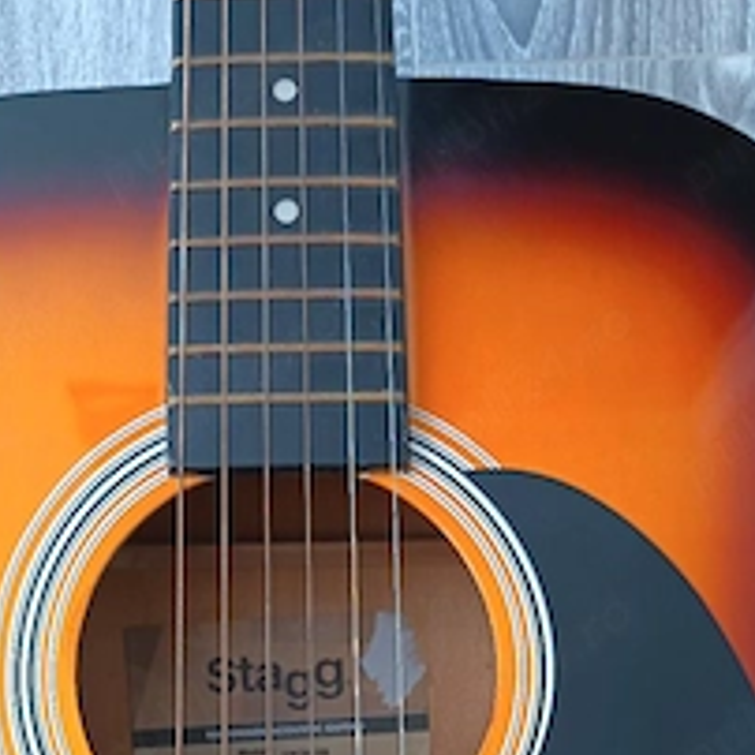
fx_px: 1036
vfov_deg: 36.5
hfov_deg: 39.8
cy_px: 733
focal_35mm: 42
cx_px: 295
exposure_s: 1/33.3
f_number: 1.75
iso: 2574
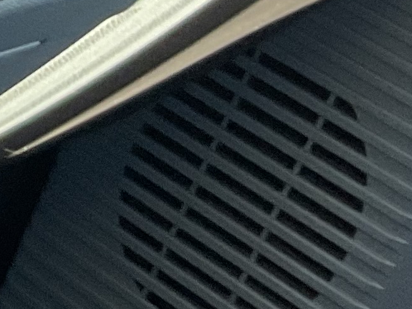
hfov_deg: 9.3
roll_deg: -12.1
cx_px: -734
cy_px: -195
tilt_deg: -23.8
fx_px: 2131
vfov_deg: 8.1
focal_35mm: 179
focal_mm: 3
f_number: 1.8
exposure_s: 1/120
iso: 64
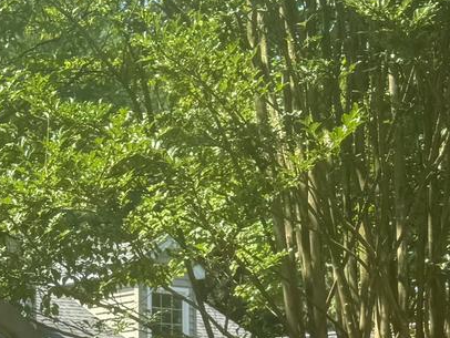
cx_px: -277
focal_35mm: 121
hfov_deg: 14.8
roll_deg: +0.1
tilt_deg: +2.8
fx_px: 1574
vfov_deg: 11.9
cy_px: 447
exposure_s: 1/1770
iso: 80
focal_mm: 6.76
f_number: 1.78
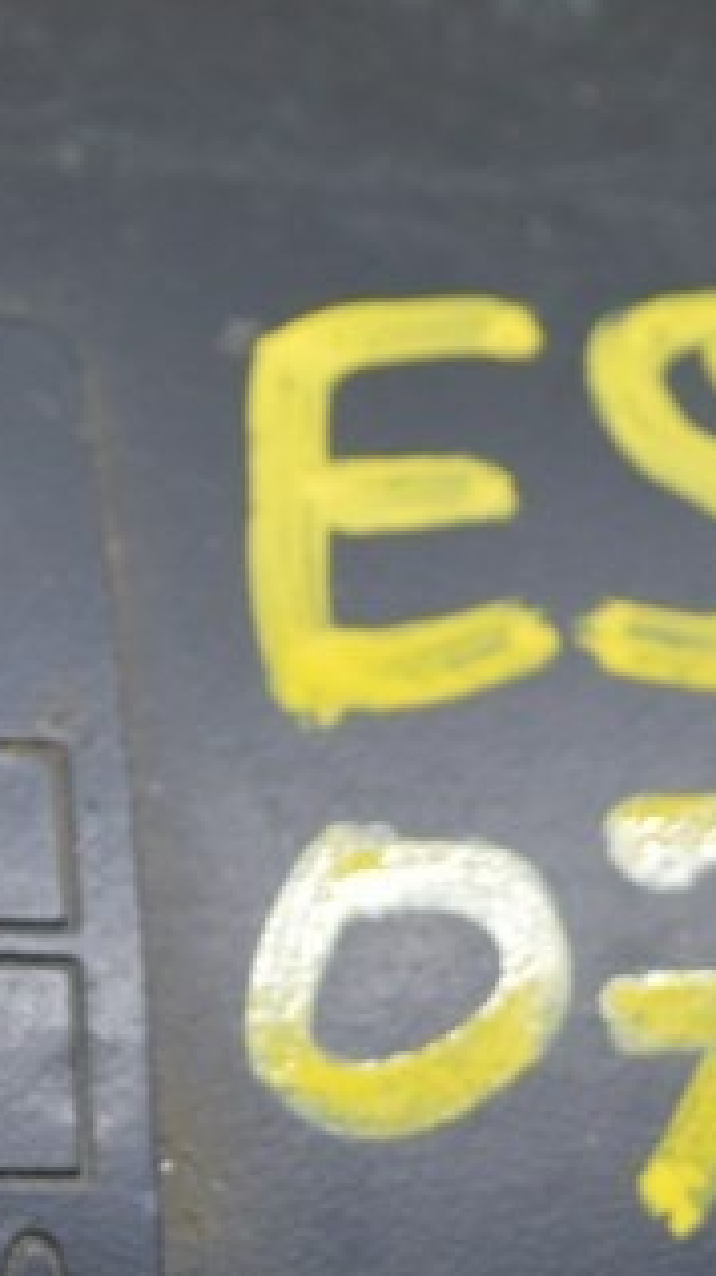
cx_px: -961
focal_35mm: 213
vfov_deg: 10.1
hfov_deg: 5.5
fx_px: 7199
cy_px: 1065
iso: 400
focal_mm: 42
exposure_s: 1/20
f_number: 5.6
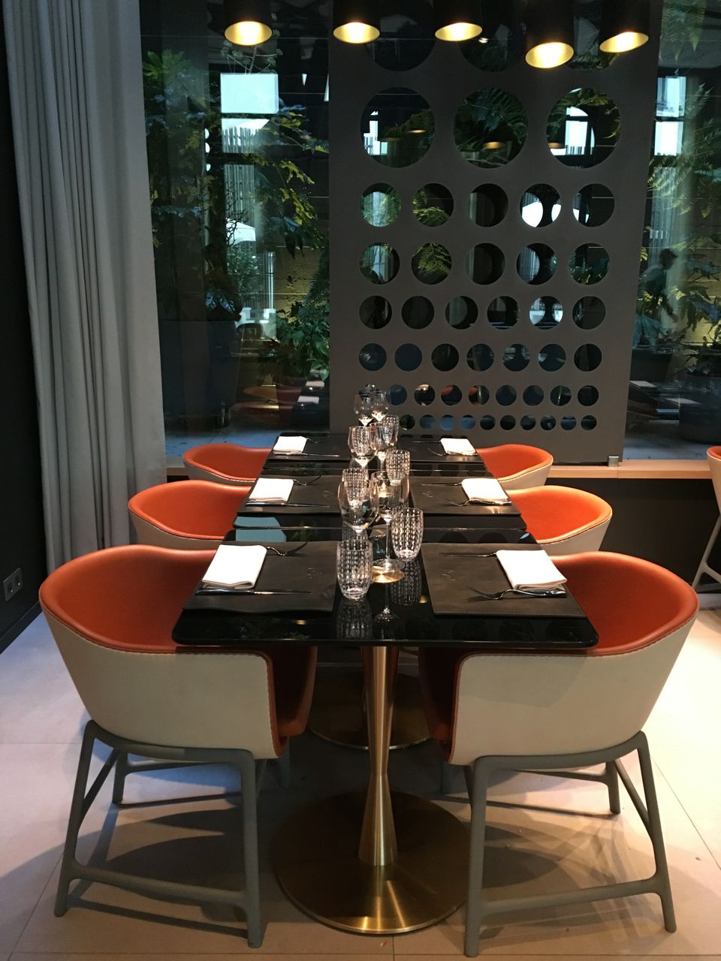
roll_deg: -0.6
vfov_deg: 61.7
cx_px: 360
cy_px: 480
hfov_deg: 48.2
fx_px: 805
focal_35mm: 29
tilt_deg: -14.6
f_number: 2.2
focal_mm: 4.15
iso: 250
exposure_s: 1/17
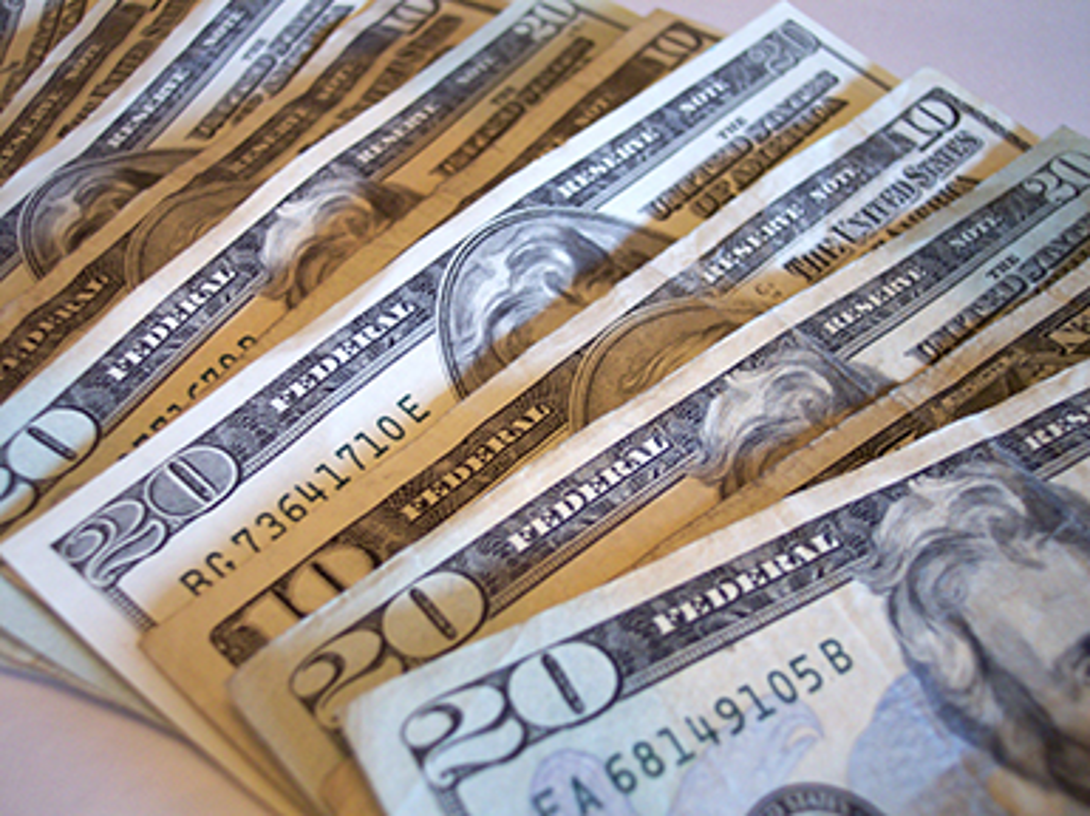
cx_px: 545
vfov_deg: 37.7
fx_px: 1195
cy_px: 408
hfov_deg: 49.0
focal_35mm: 38
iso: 200
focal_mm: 8
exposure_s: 1/10
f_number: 2.8
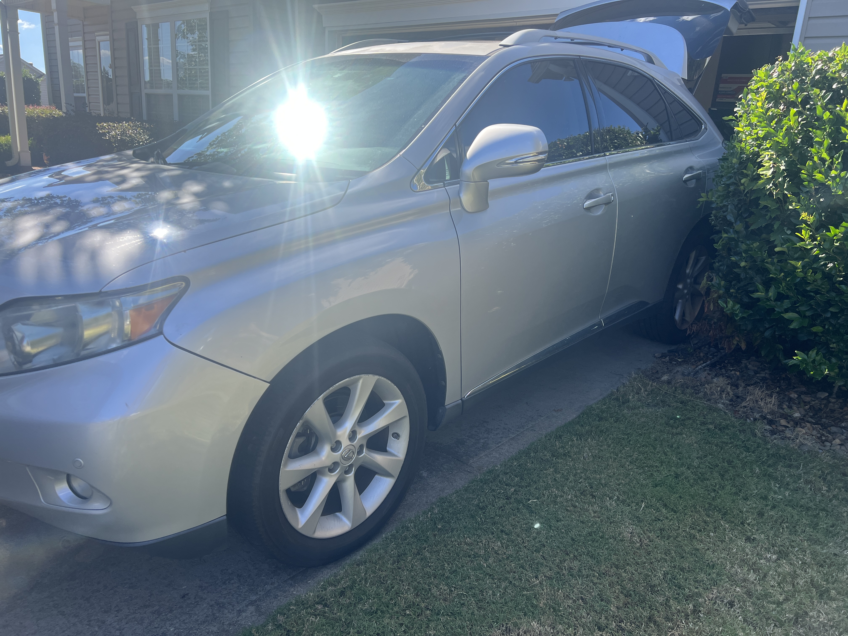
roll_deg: -4.2
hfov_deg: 67.3
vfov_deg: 53.1
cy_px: 318
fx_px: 637
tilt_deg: -16.6
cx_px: 424
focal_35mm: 26
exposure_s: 1/1531
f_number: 1.5
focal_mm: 5.7
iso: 50
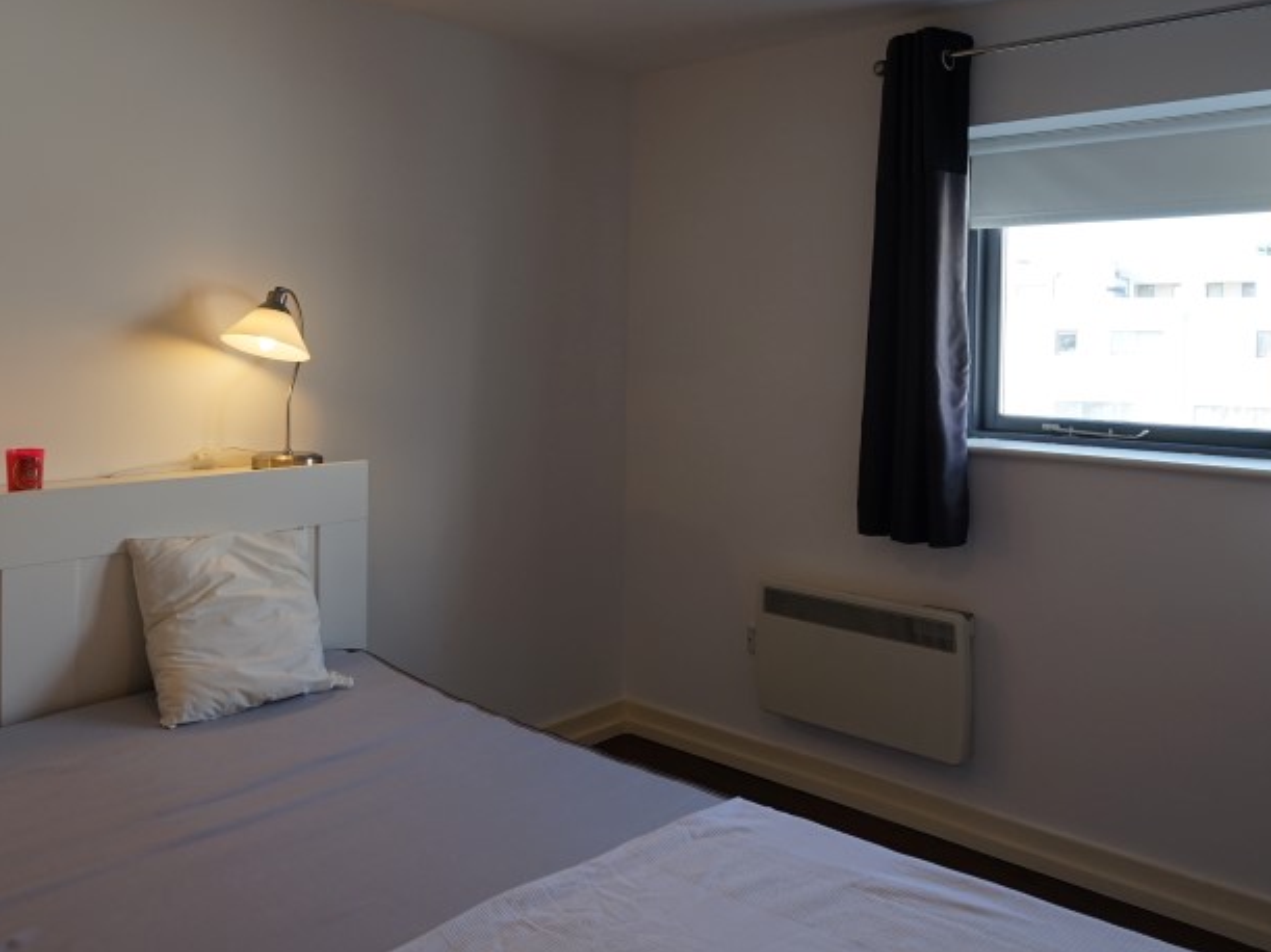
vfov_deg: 47.8
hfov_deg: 61.3
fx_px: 1065
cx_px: 526
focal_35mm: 29
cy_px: 355
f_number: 4
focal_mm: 16
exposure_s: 1/160
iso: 400
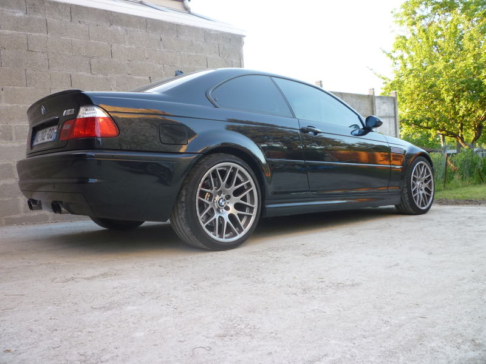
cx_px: 243
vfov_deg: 48.2
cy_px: 182
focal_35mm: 29
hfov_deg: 61.7
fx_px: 407
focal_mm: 5.2
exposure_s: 1/30
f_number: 3.3
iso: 80
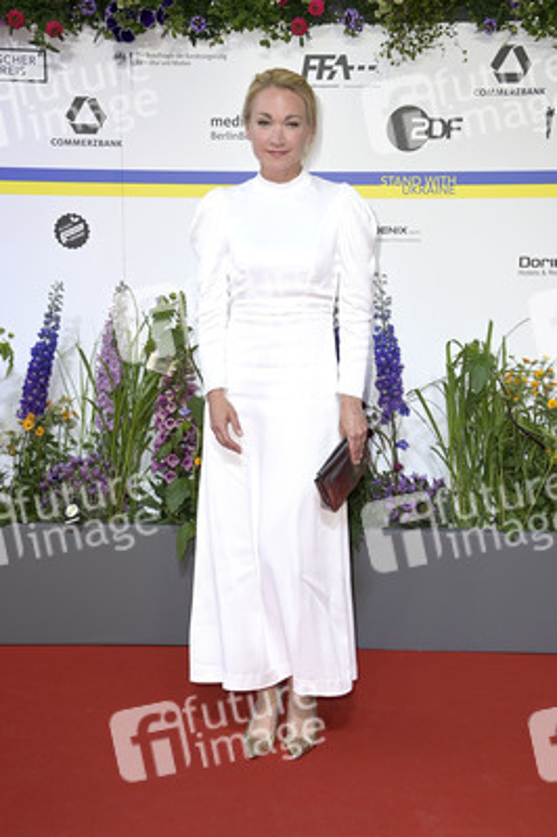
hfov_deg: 24.2
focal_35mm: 56
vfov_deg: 35.7
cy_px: 418
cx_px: 278
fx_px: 1302
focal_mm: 56
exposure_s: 1/250
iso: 640
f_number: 5.6
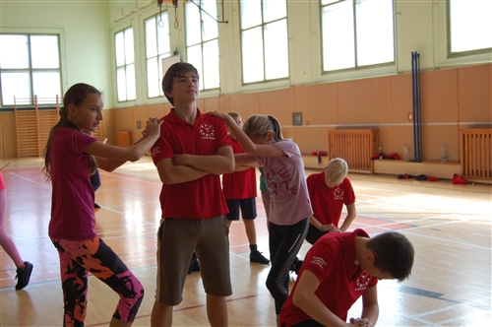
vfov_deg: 28.0
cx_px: 246
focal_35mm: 48
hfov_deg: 41.2
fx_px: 655
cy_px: 164
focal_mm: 32
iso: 400
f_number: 5
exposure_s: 1/100
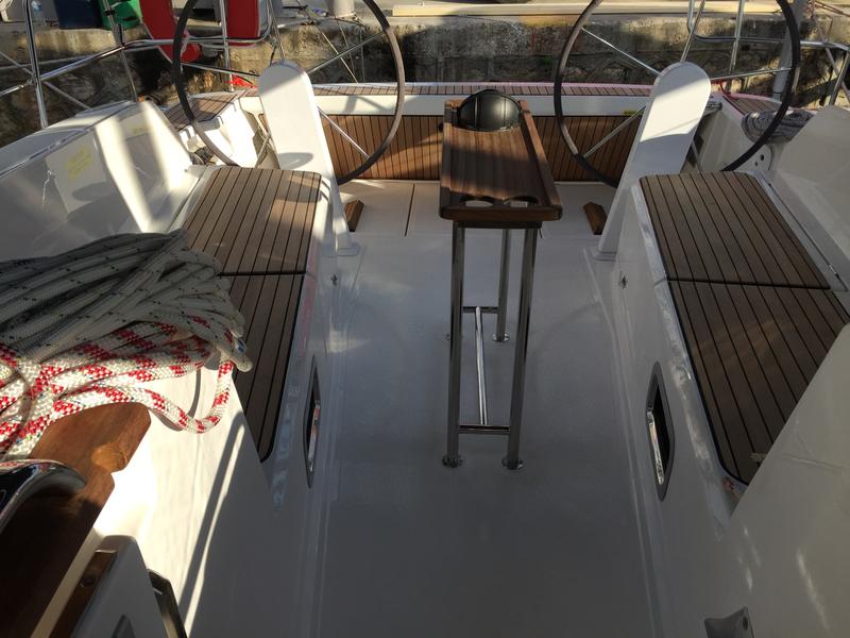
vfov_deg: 48.2
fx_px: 712
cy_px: 319
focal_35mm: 29
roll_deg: +0.3
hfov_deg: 61.7
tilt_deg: -32.0
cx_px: 425
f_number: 2.2
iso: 32
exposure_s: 1/1276
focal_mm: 4.15
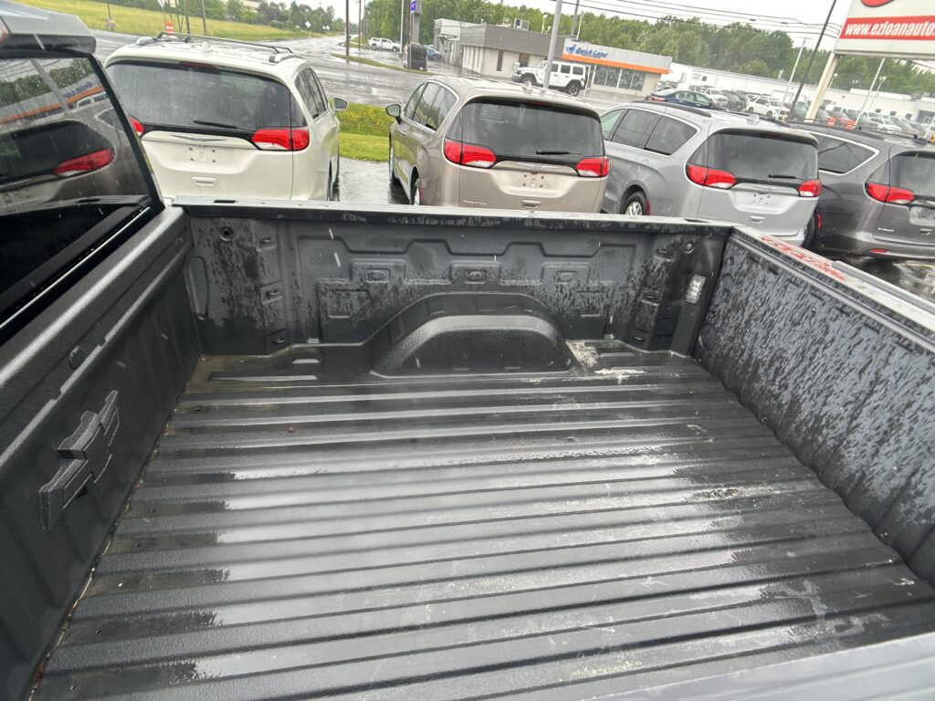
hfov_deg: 67.3
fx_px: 702
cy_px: 350
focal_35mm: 26
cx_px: 468
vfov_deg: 53.1
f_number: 1.5
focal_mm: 5.7
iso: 32
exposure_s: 1/134
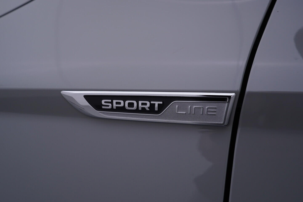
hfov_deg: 53.1
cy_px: 101
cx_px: 152
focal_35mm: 36
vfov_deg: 36.9
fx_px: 303
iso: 125
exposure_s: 1/100
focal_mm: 24
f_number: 4.5
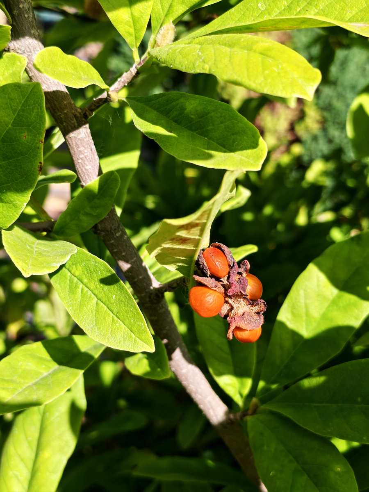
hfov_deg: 30.3
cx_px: 184
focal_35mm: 48
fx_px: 682
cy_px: 246
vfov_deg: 39.7
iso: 50
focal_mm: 6.12
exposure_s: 1/300
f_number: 1.9
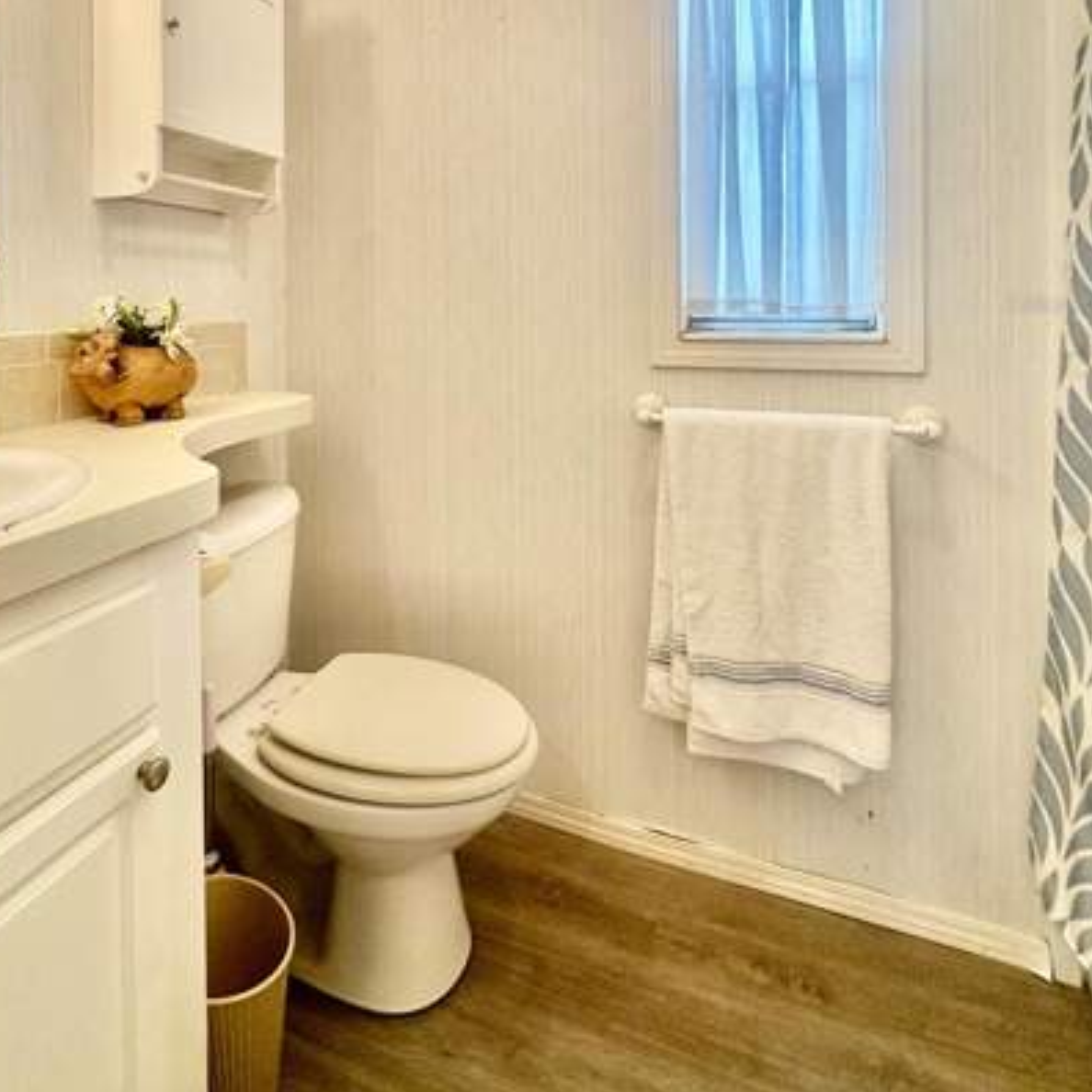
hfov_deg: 74.2
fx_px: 714
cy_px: 303
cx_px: 449
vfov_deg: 70.9
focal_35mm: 20
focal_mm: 2.22
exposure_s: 1/120
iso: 125
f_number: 2.2
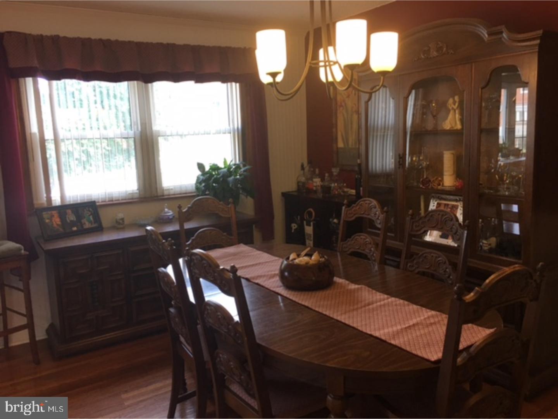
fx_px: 467
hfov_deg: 61.7
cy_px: 210
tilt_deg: -8.2
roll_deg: +2.6
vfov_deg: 48.2
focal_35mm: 29
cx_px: 279
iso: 32
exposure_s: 1/33
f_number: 2.2
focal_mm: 4.15
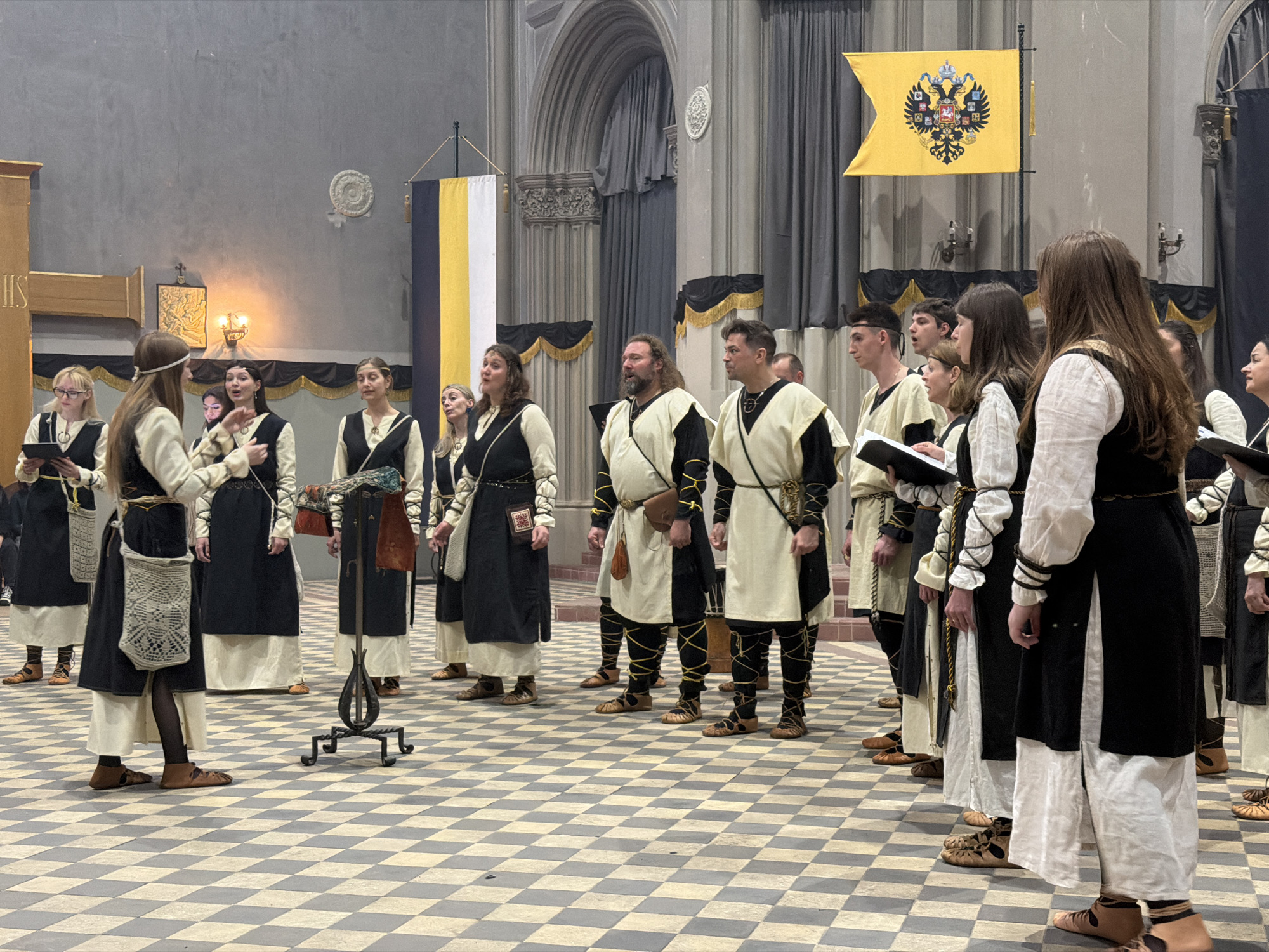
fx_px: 1760
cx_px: 634
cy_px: 476
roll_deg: +0.6
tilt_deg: -0.7
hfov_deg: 39.7
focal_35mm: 48
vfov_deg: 30.3
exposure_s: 1/33
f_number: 1.78
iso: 400
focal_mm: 6.76
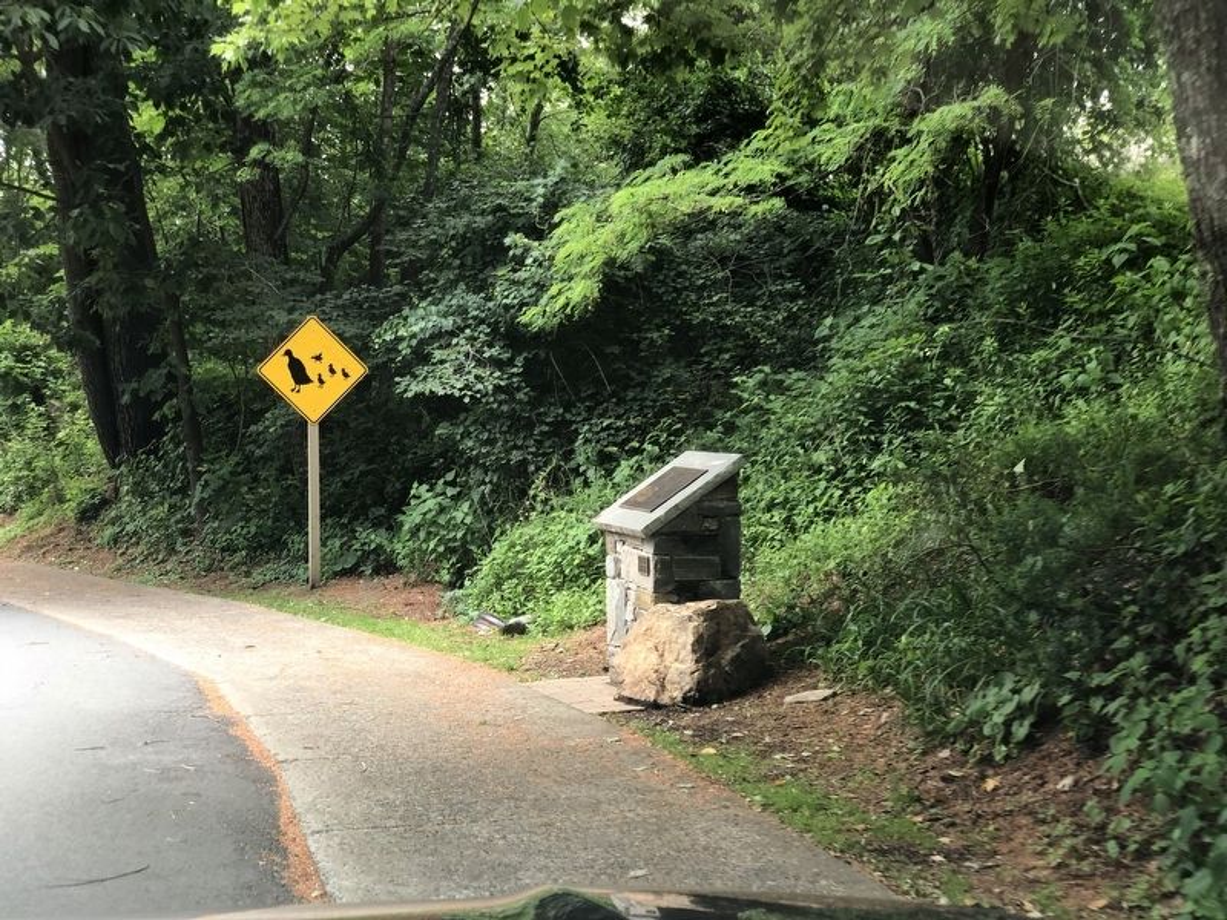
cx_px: 614
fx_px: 1843
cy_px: 460
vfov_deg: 28.0
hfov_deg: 36.8
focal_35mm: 52
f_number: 2.4
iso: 40
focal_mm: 6
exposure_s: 1/60
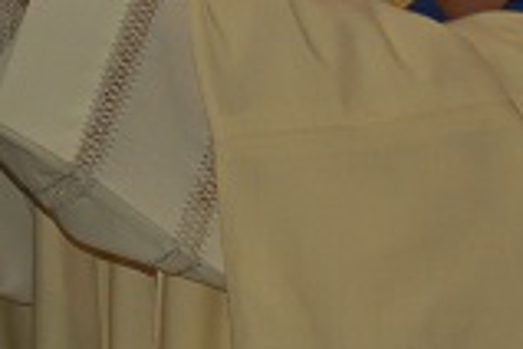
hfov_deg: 4.5
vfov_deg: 3.0
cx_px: -66
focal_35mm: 454
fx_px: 6595
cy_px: 16
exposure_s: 1/60
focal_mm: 80
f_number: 5.6
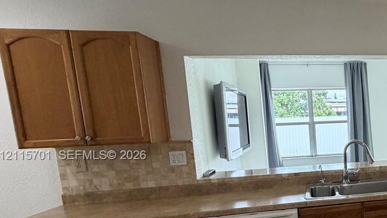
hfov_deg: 49.0
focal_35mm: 32
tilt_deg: -8.4
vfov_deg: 36.0
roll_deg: +2.2
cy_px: 156
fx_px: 328
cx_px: 394
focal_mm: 2.22
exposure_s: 1/120
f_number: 2.2
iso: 250
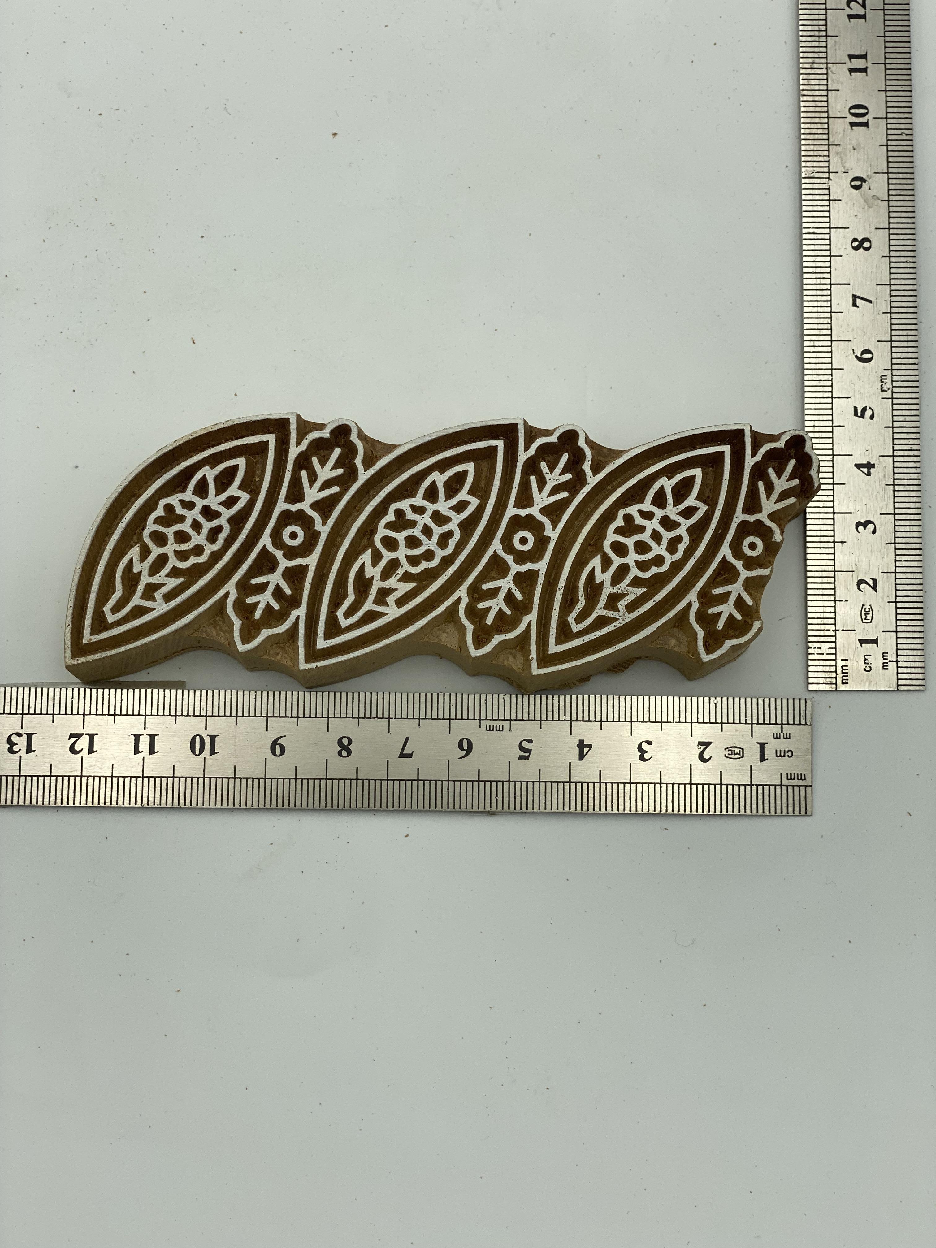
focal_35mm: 52
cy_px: 624
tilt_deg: -80.5
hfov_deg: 28.0
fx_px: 1875
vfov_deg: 36.8
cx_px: 468
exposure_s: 1/727
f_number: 2
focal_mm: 6
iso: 20
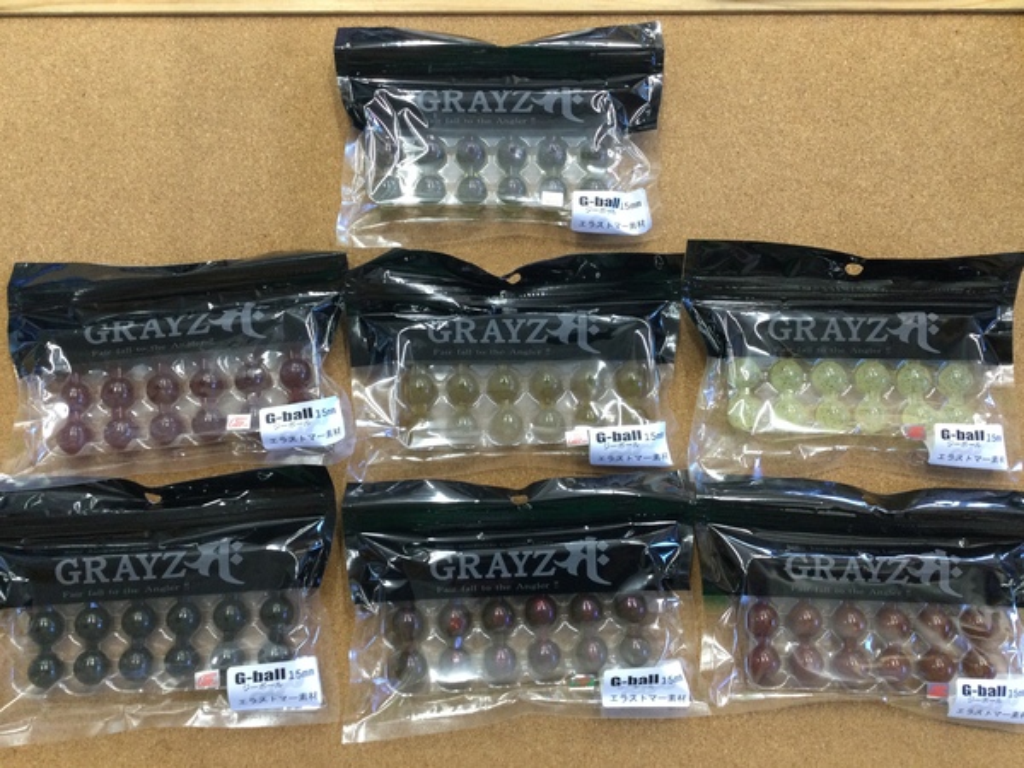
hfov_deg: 58.4
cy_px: 384
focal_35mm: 31
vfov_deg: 45.4
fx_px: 917
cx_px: 512
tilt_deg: -81.1
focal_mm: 3.3
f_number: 2.4
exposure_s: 1/30
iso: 80
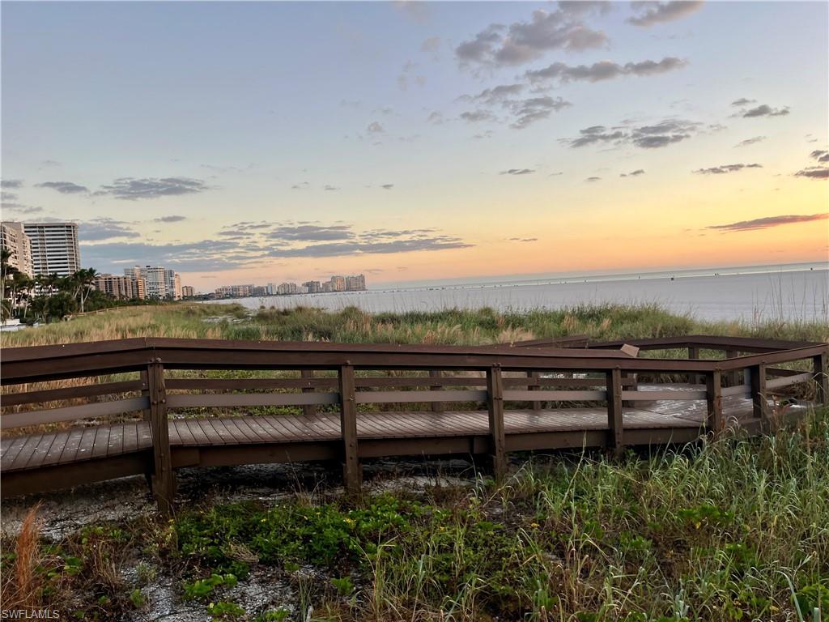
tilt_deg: -2.3
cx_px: 414
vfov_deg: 53.1
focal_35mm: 26
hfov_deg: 67.3
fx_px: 623
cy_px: 311
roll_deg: +4.3
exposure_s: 1/167
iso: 40
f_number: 1.6
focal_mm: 5.1
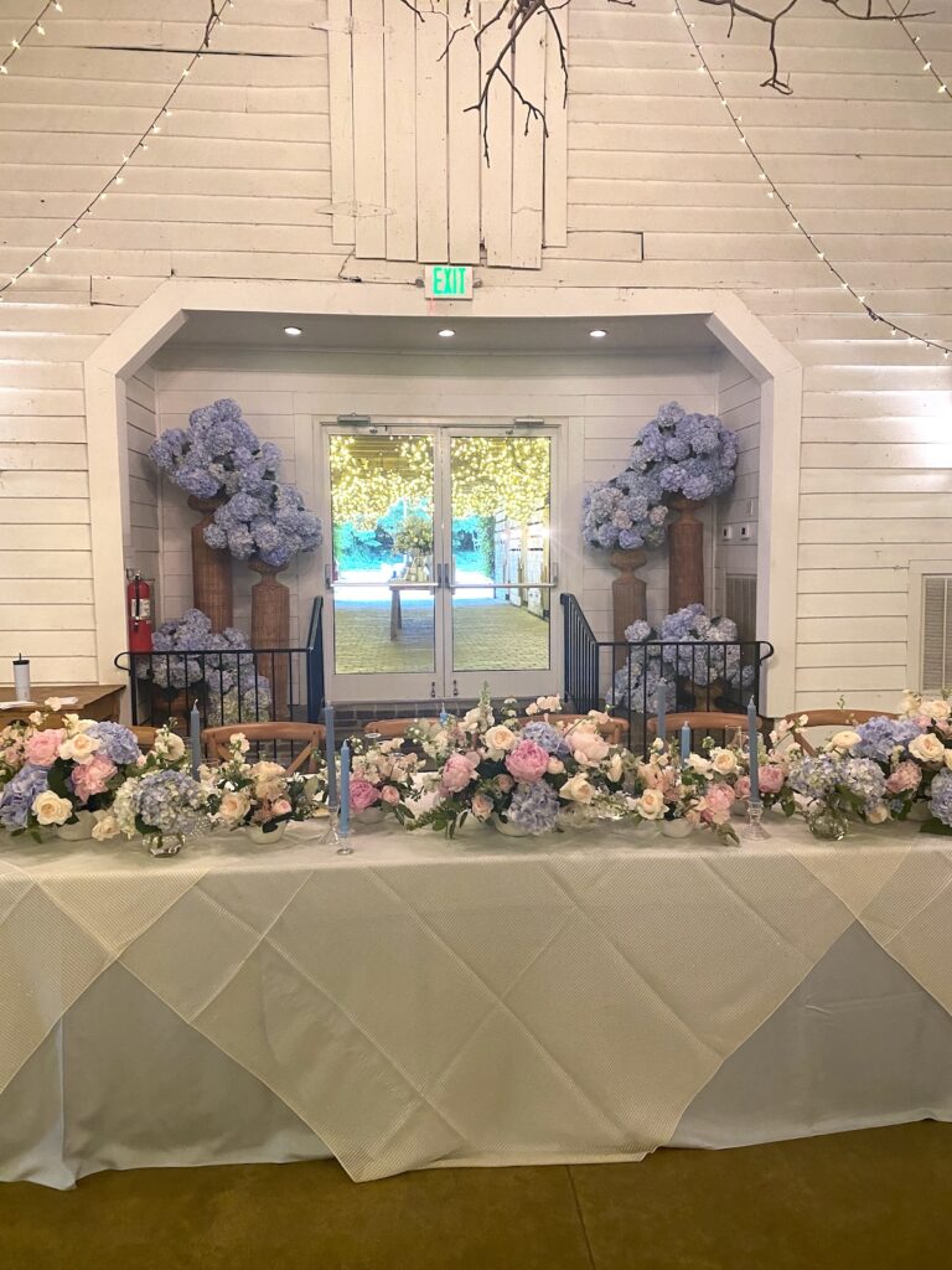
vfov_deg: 67.3
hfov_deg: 53.1
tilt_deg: -5.0
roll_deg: -0.1
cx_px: 476
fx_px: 953
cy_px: 635
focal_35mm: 26
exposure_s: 1/40
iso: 320
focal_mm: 4.25
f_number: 1.8
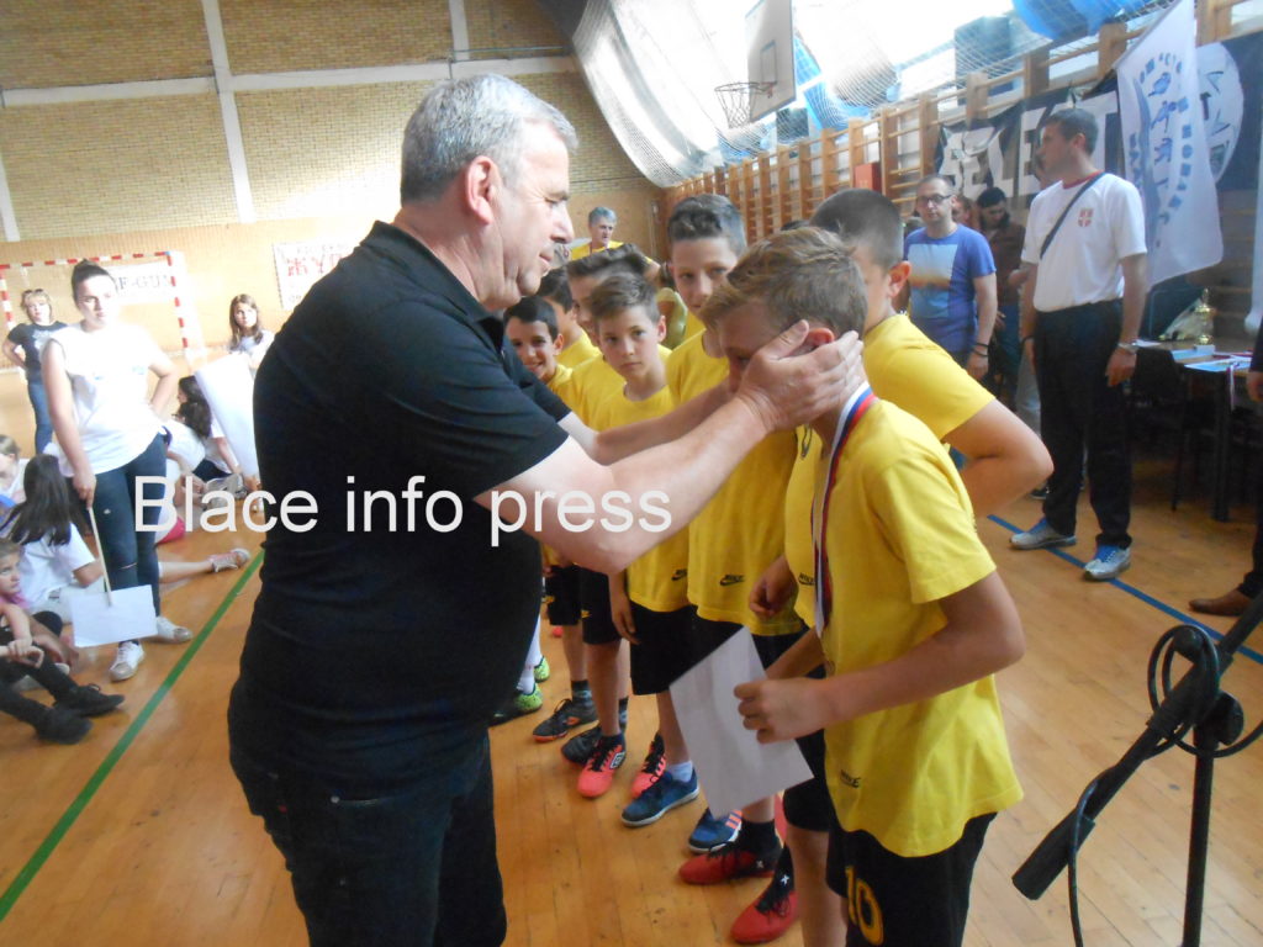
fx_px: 949
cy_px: 474
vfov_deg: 53.1
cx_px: 632
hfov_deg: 67.3
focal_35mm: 26
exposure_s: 1/125
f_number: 3.5
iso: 800
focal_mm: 4.6
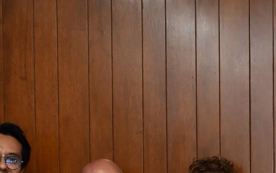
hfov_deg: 12.3
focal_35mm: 161
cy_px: 268
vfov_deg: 8.0
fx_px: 1212
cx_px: 437
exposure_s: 1/100
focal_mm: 24
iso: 1250
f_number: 5.6
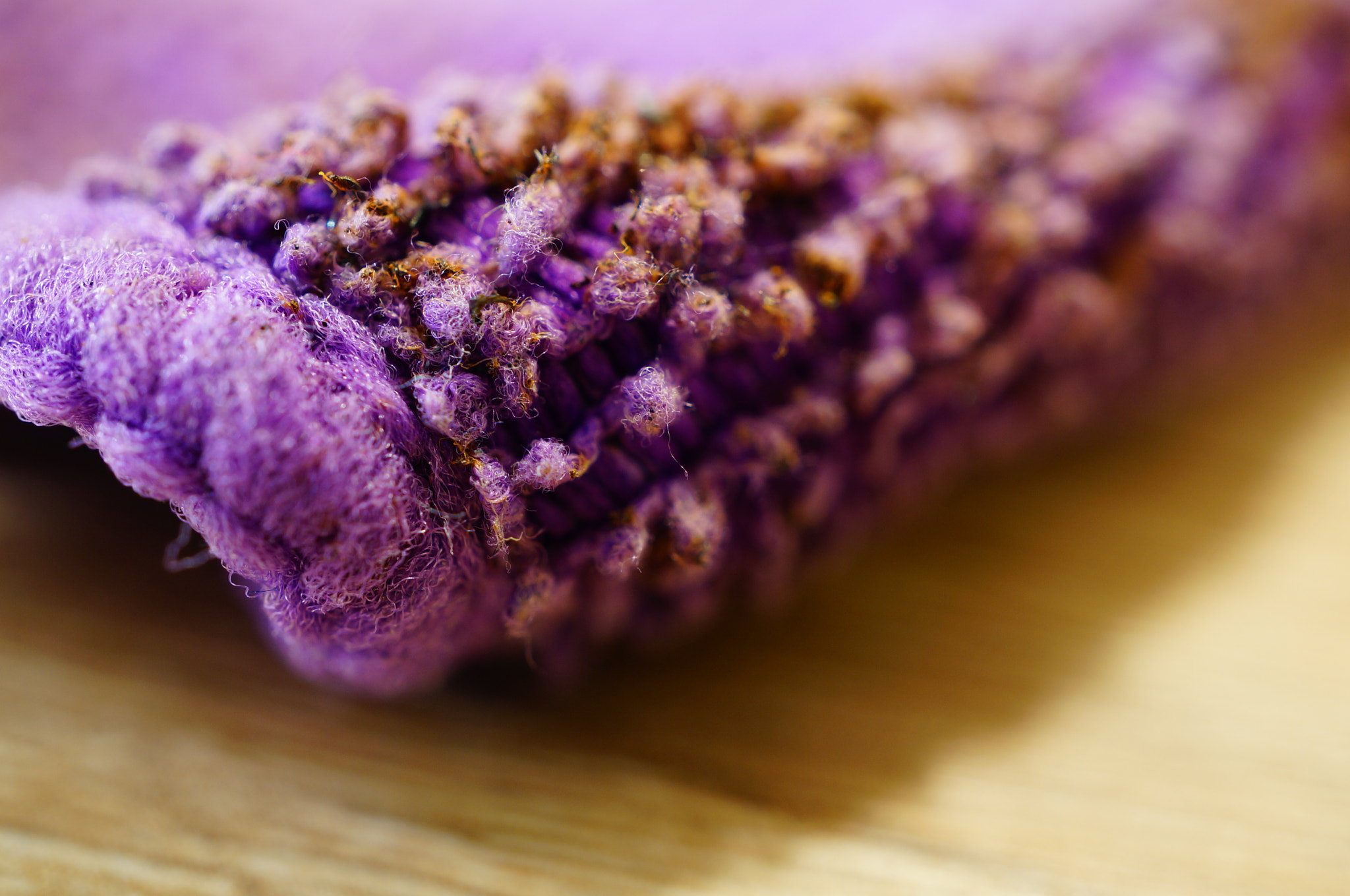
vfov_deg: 29.8
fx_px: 1685
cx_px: 675
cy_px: 448
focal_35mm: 45
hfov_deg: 43.7
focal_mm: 30
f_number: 11
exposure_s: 4
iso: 200
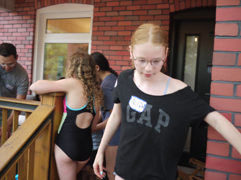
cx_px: 120
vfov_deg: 36.0
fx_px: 278
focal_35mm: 40
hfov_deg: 46.8
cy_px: 90
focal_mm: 20
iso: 320
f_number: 1.7
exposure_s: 1/60
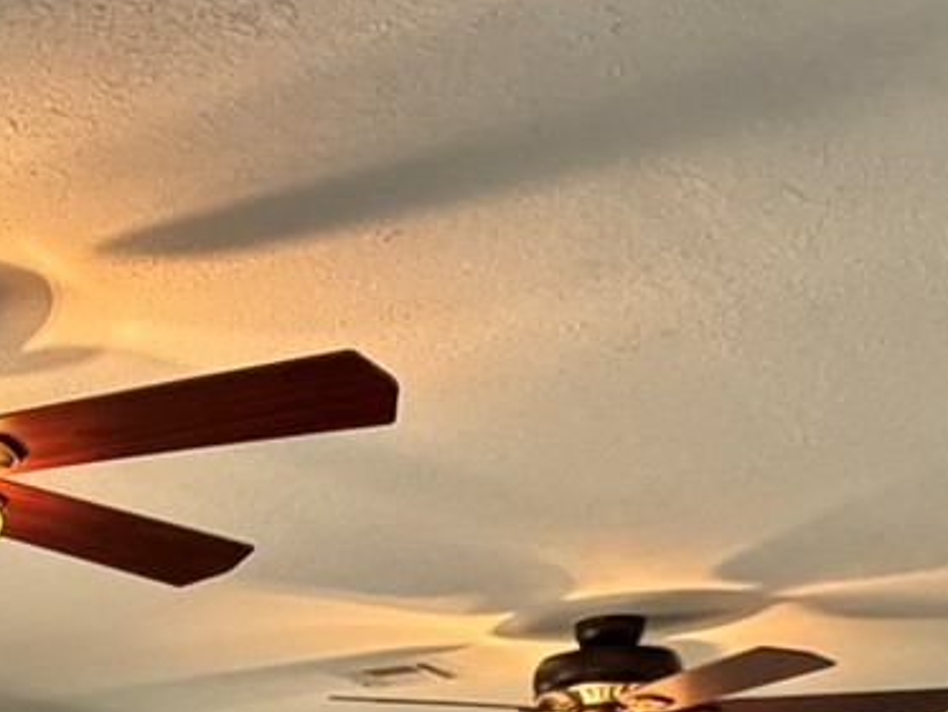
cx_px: -132
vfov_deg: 16.8
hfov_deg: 24.9
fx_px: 1972
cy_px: 1297
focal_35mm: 72
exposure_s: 1/60
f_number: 2.2
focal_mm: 2.22
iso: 640
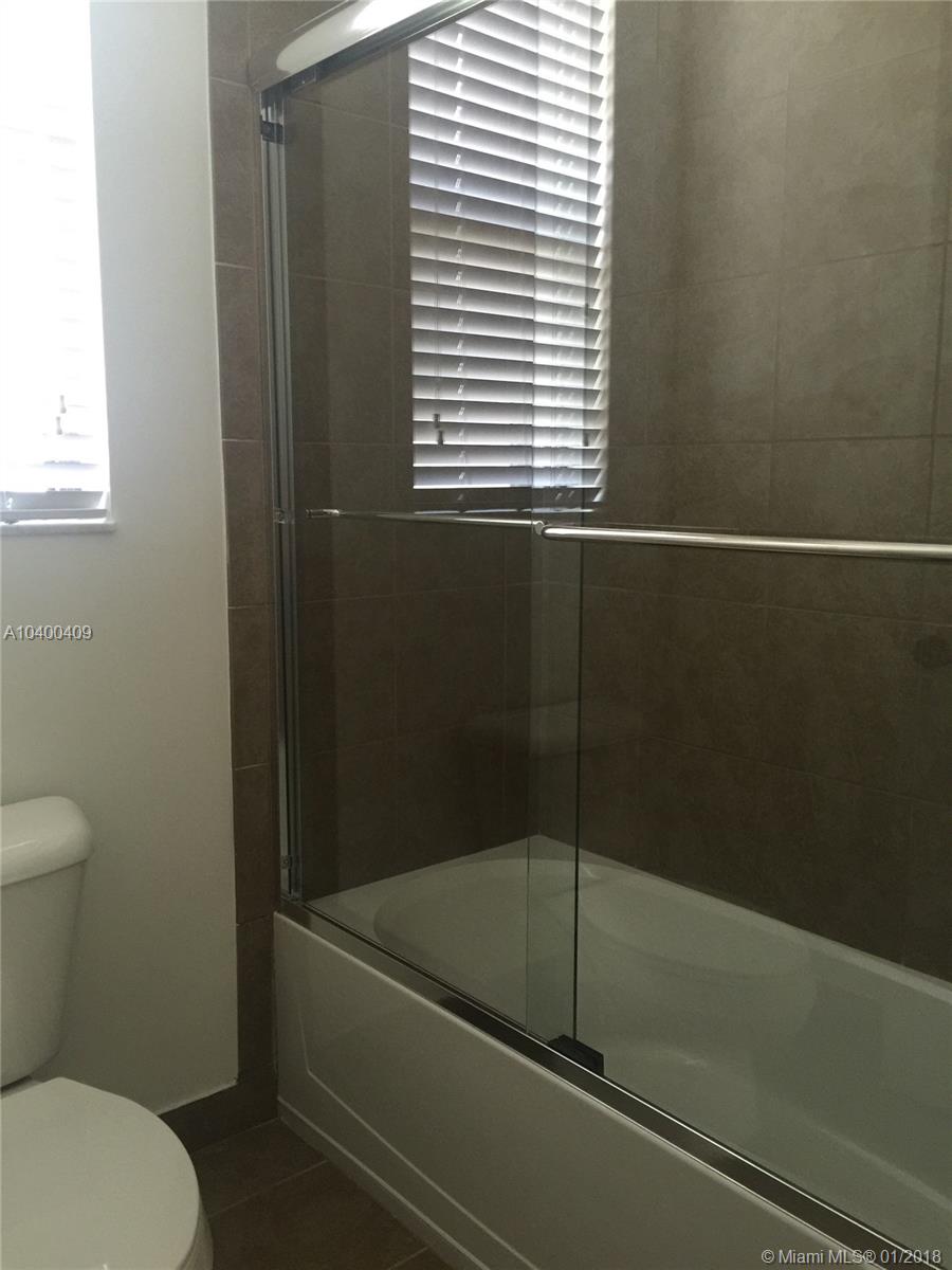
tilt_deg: -7.7
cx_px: 476
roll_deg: +0.7
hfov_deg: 48.2
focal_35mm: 29
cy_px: 635
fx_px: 1063
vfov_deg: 61.7
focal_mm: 4.15
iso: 125
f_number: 2.2
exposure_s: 1/8
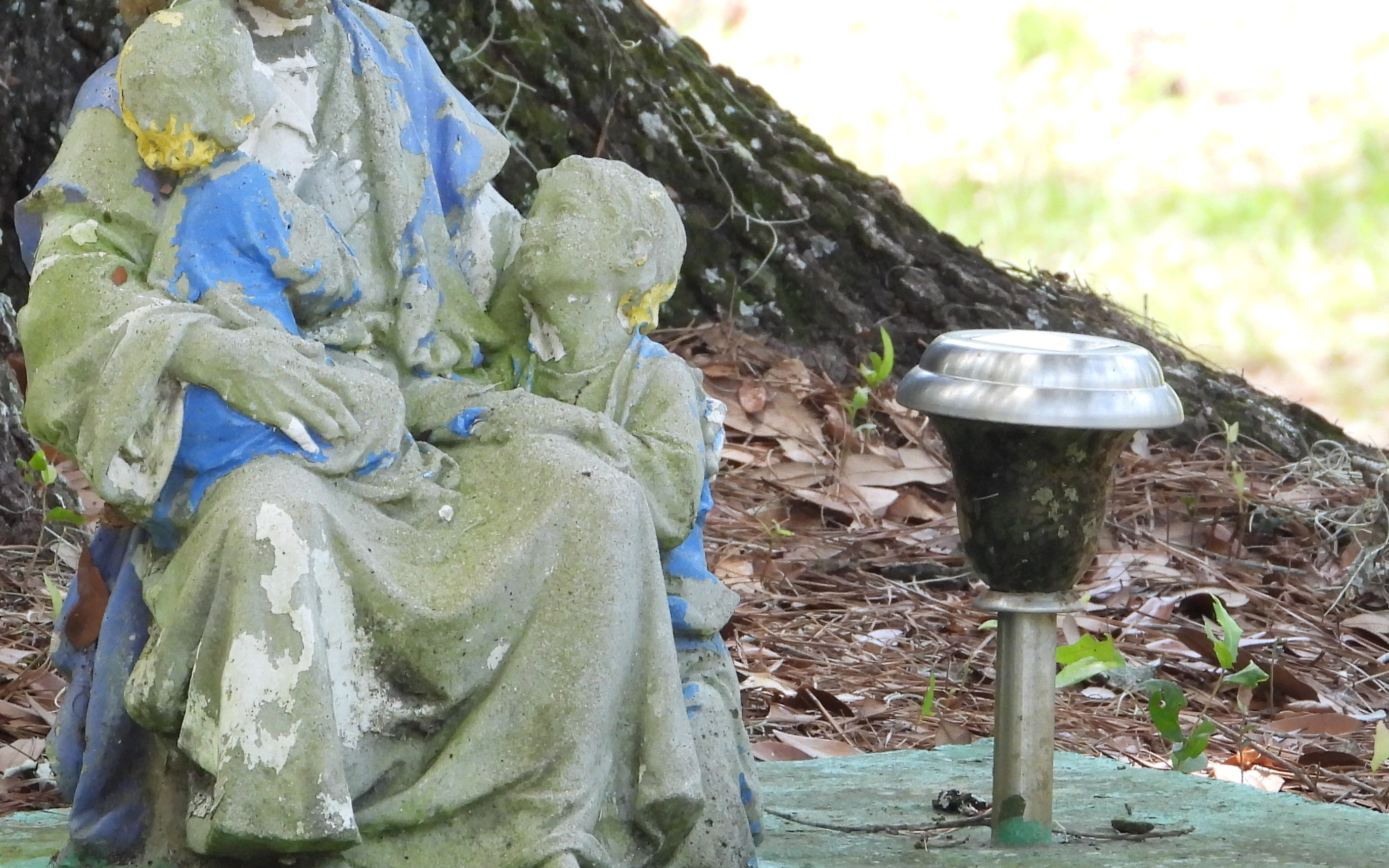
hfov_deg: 2.4
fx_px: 33654
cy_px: 261
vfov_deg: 1.5
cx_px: 473
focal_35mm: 889
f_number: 5
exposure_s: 1/125
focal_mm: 89.9
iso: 400
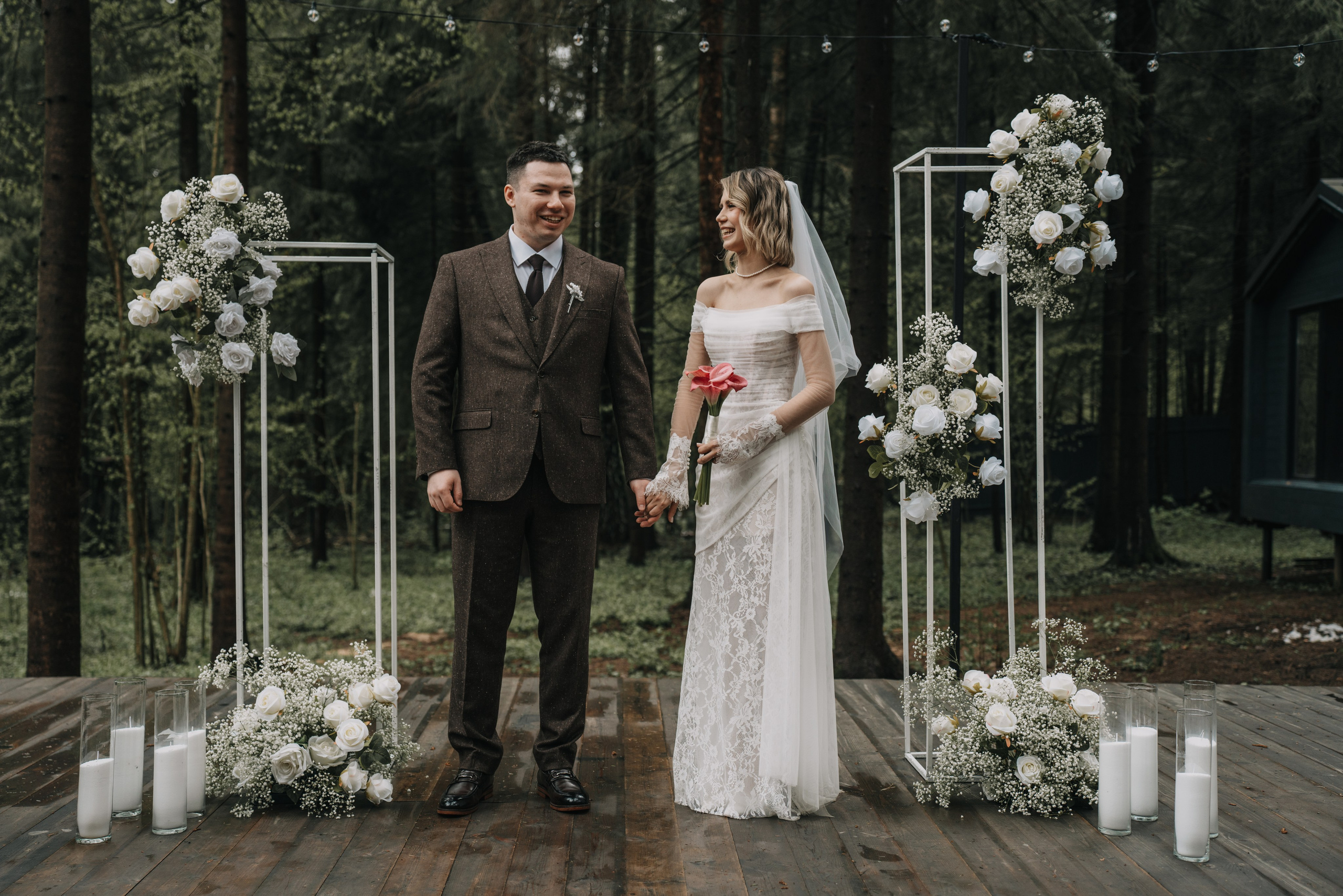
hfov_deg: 45.4
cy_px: 448
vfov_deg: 31.2
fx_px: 1604
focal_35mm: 43
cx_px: 672
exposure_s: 1/250
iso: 400
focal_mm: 43
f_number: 2.8
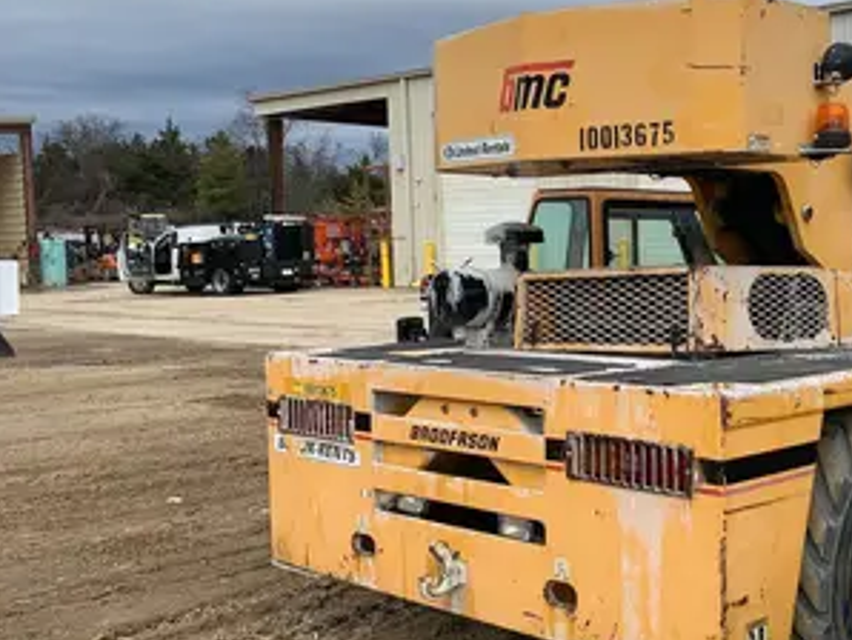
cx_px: 781
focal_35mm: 48
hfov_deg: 36.9
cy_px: 333
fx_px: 1182
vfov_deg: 30.3
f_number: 1.8
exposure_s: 1/1992
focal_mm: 4.25
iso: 25
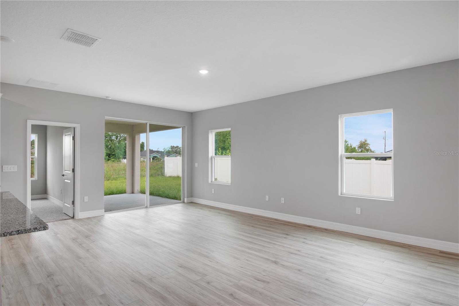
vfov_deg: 63.2
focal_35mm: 20
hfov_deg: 85.4
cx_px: 230
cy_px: 153
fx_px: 249
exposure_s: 1/125
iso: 250
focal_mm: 13
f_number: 9
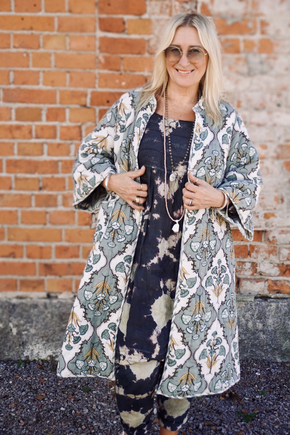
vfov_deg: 40.0
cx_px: 145
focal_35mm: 50
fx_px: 598
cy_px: 218
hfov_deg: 27.3
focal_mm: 33
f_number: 5
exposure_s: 1/160
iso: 100
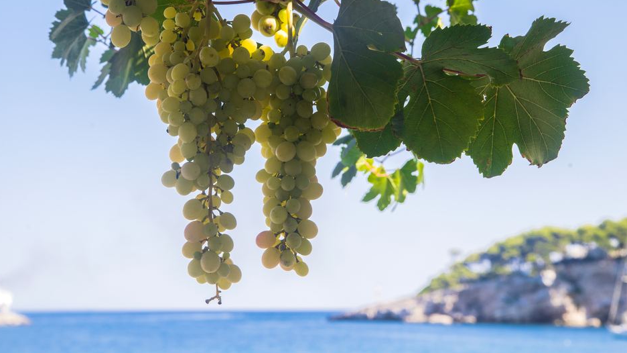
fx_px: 1429
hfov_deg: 24.7
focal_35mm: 86
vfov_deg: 14.1
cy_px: 161
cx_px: 291
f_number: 11
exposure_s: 1/160
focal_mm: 75
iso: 320
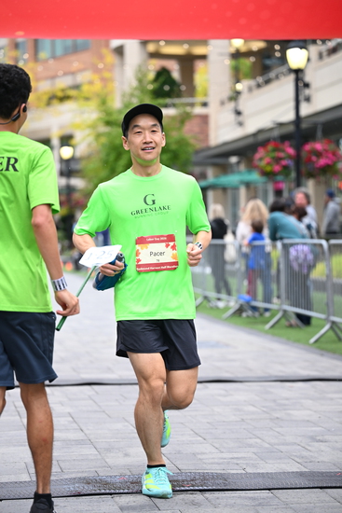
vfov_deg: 22.1
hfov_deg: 14.9
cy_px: 256
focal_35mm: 92
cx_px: 171
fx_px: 1310
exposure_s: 1/1250
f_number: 2.8
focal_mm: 92
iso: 1250
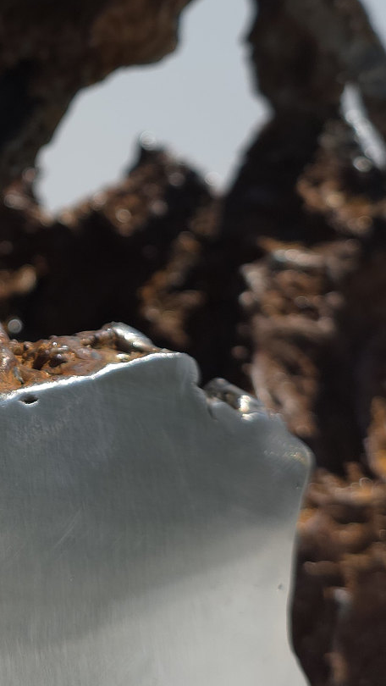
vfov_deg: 31.6
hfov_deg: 17.5
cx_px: -61
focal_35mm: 66
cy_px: 214
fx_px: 1200
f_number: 1.7
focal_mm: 6.3
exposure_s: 1/453
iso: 12
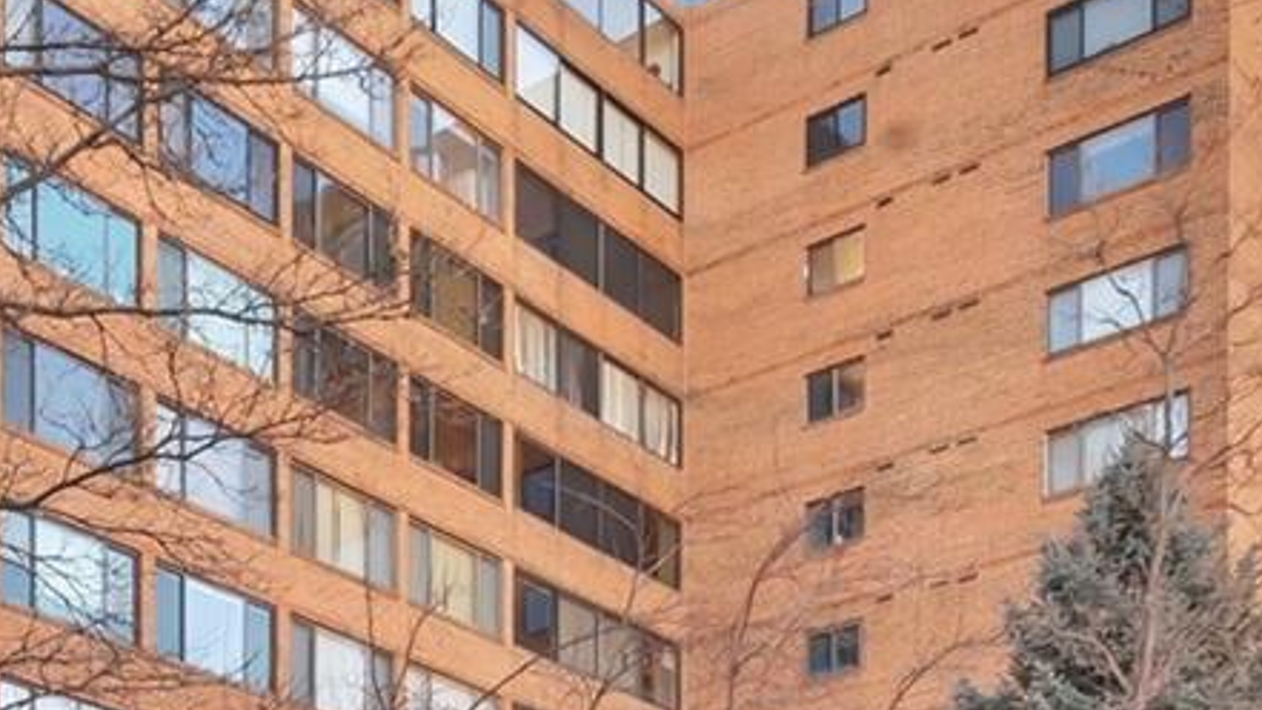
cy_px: 1351
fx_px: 1907
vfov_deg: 16.7
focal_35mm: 57
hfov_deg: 33.3
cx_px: -26
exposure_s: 1/13
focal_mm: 10
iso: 125
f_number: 16
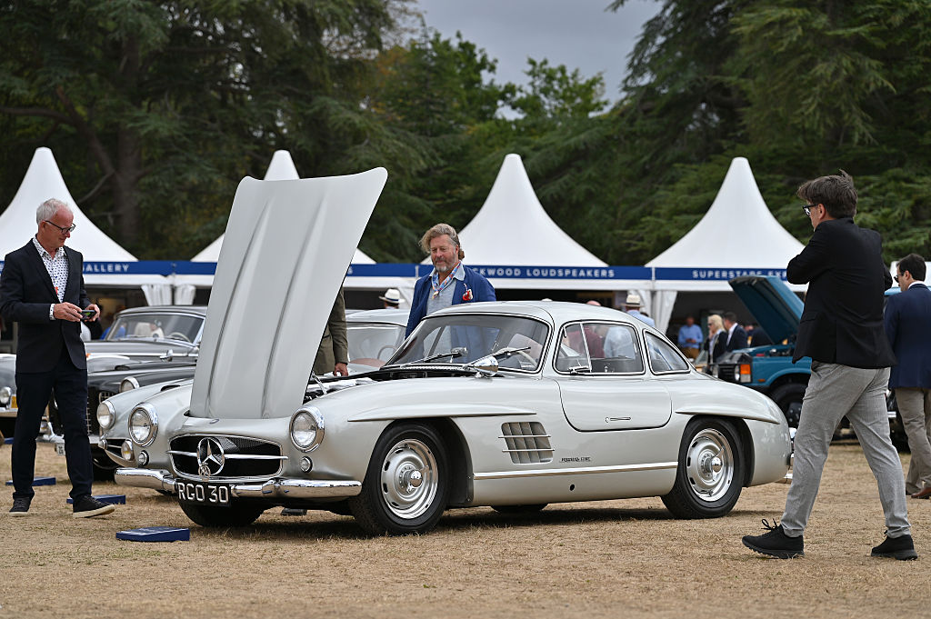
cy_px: 310
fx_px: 3101
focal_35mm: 120
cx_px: 466
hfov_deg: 17.1
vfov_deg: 11.4
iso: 100
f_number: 5
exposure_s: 1/1250
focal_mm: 120
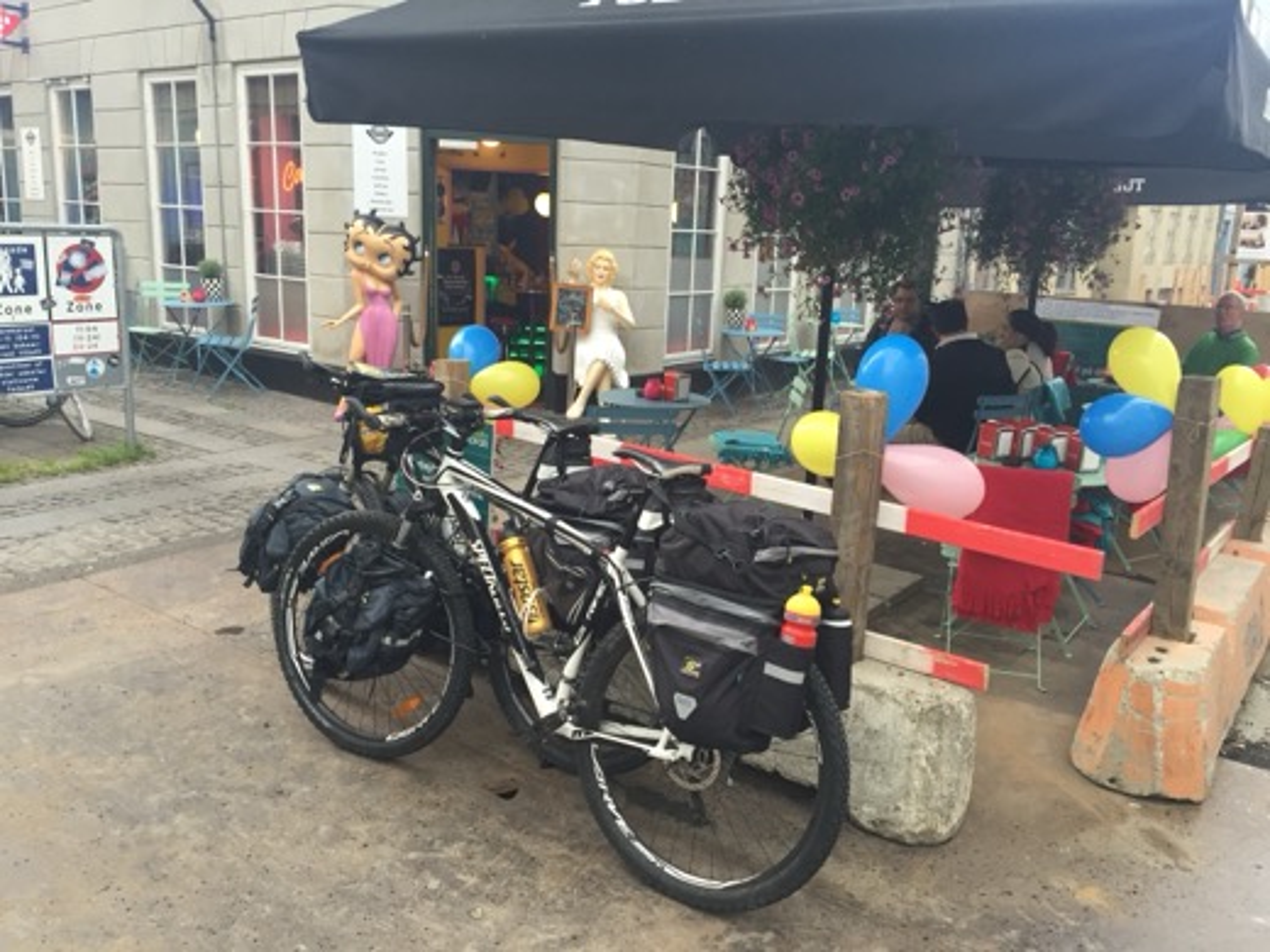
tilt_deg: -12.5
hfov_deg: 61.7
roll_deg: -3.8
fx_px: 1064
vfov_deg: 48.2
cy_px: 476
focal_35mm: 29
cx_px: 635
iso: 32
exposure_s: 1/40
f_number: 2.2
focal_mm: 4.15
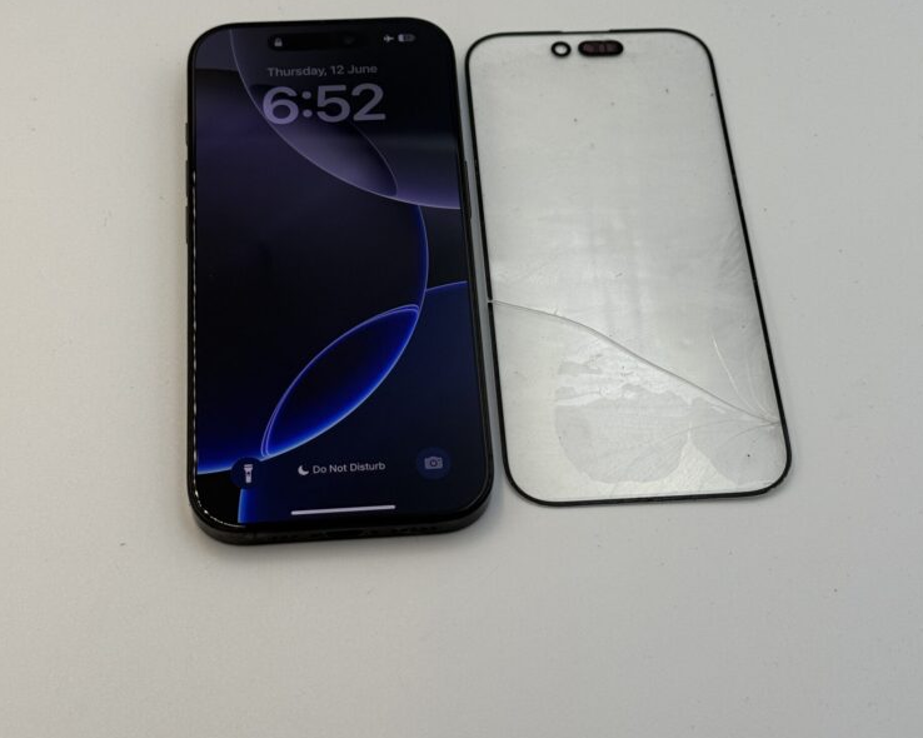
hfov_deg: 29.1
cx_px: 458
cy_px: 286
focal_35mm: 65
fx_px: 1775
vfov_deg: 23.4
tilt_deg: -57.1
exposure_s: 1/557
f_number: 1.78
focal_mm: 6.76
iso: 64
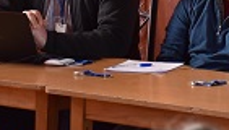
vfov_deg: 3.8
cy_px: -89
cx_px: 99
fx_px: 1947
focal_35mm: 320
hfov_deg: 6.7
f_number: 5
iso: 500
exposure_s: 1/60
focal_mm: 60
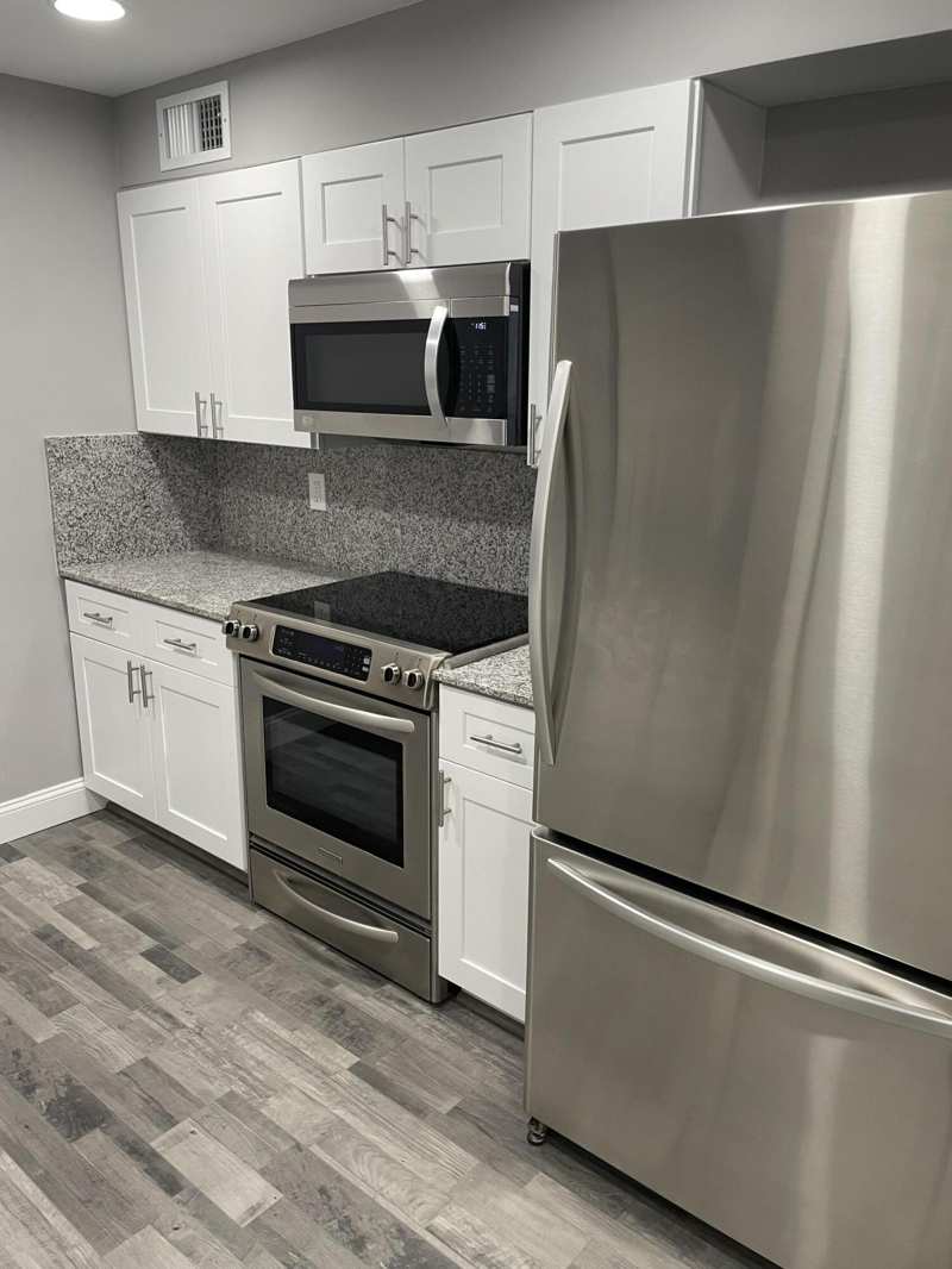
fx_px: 953
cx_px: 476
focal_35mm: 26
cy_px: 634
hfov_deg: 53.1
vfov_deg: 67.3
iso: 100
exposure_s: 1/60
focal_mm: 4.2
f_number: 1.6
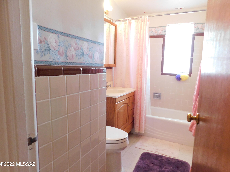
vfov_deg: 58.9
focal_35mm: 23
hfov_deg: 73.9
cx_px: 115
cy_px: 86
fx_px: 153
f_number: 3
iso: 400
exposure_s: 1/15
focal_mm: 4
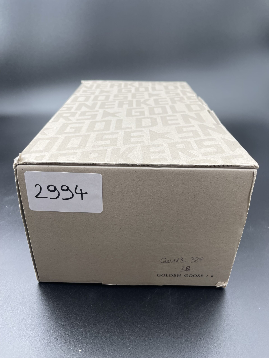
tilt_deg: -31.7
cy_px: 179
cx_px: 134
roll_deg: -2.6
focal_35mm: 26
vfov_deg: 67.3
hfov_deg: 53.1
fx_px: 269
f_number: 1.6
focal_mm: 5.1
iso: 32
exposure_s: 1/138
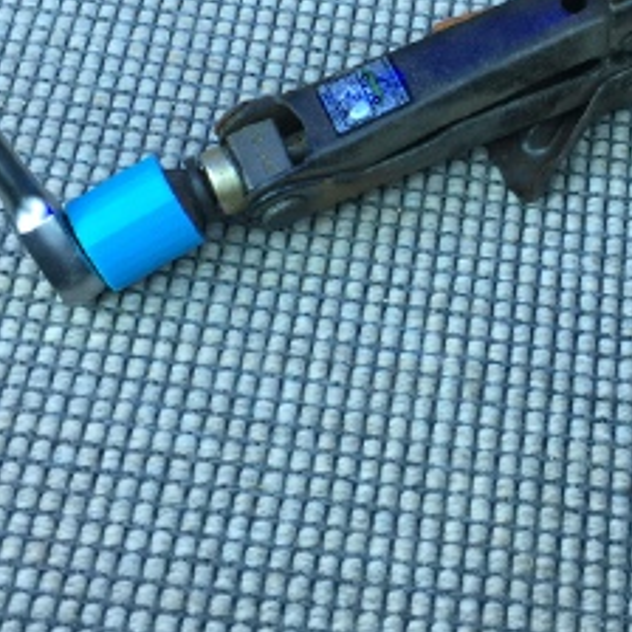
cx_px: 447
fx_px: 1260
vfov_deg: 27.5
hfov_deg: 27.9
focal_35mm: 61
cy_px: 118
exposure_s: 1/30
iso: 40
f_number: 2.2
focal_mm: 4.15
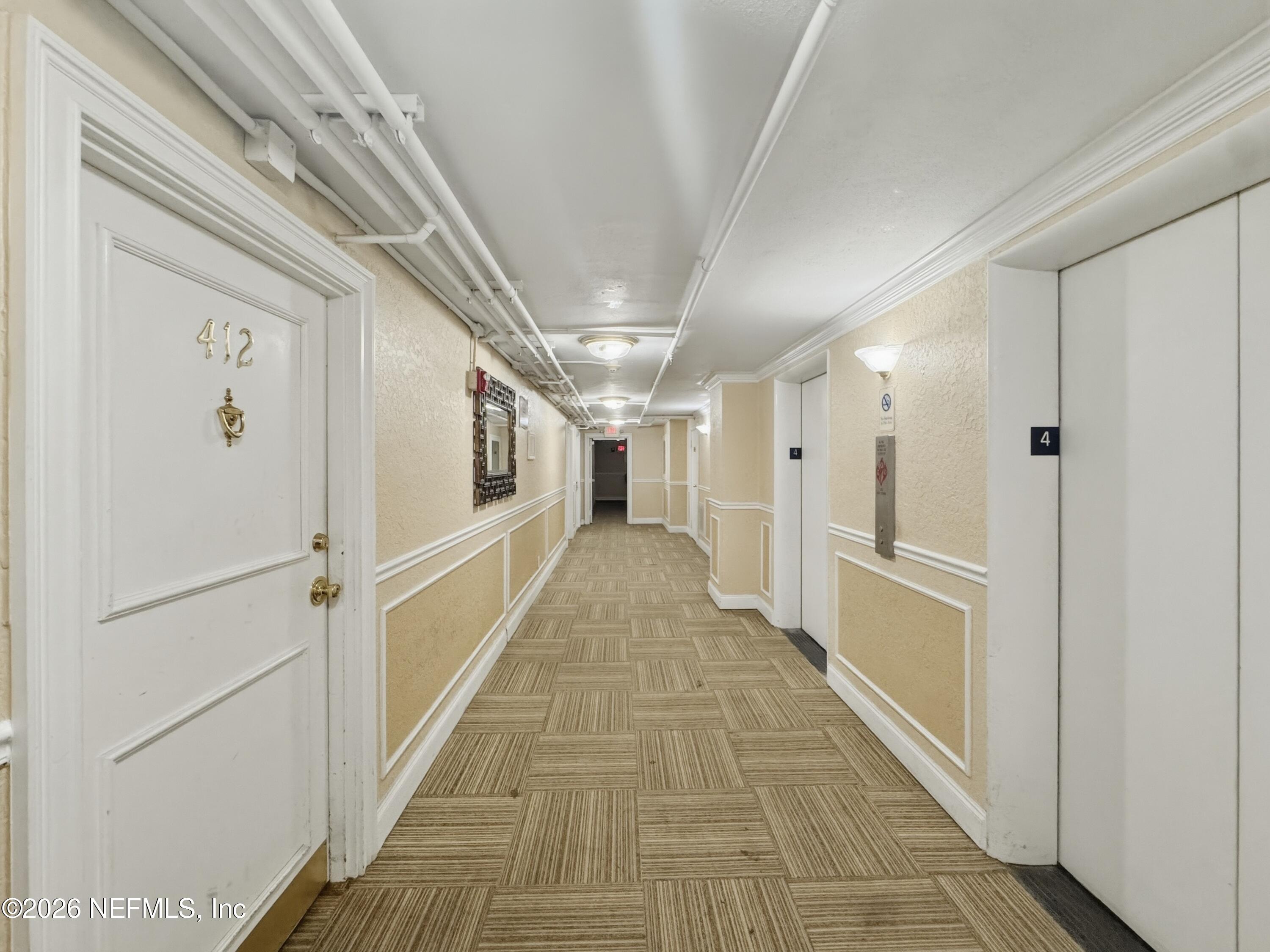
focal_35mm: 14
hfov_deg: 102.1
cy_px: 476
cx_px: 635
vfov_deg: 85.7
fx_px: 514
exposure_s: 1/60
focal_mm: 2.2
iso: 320
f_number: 2.2
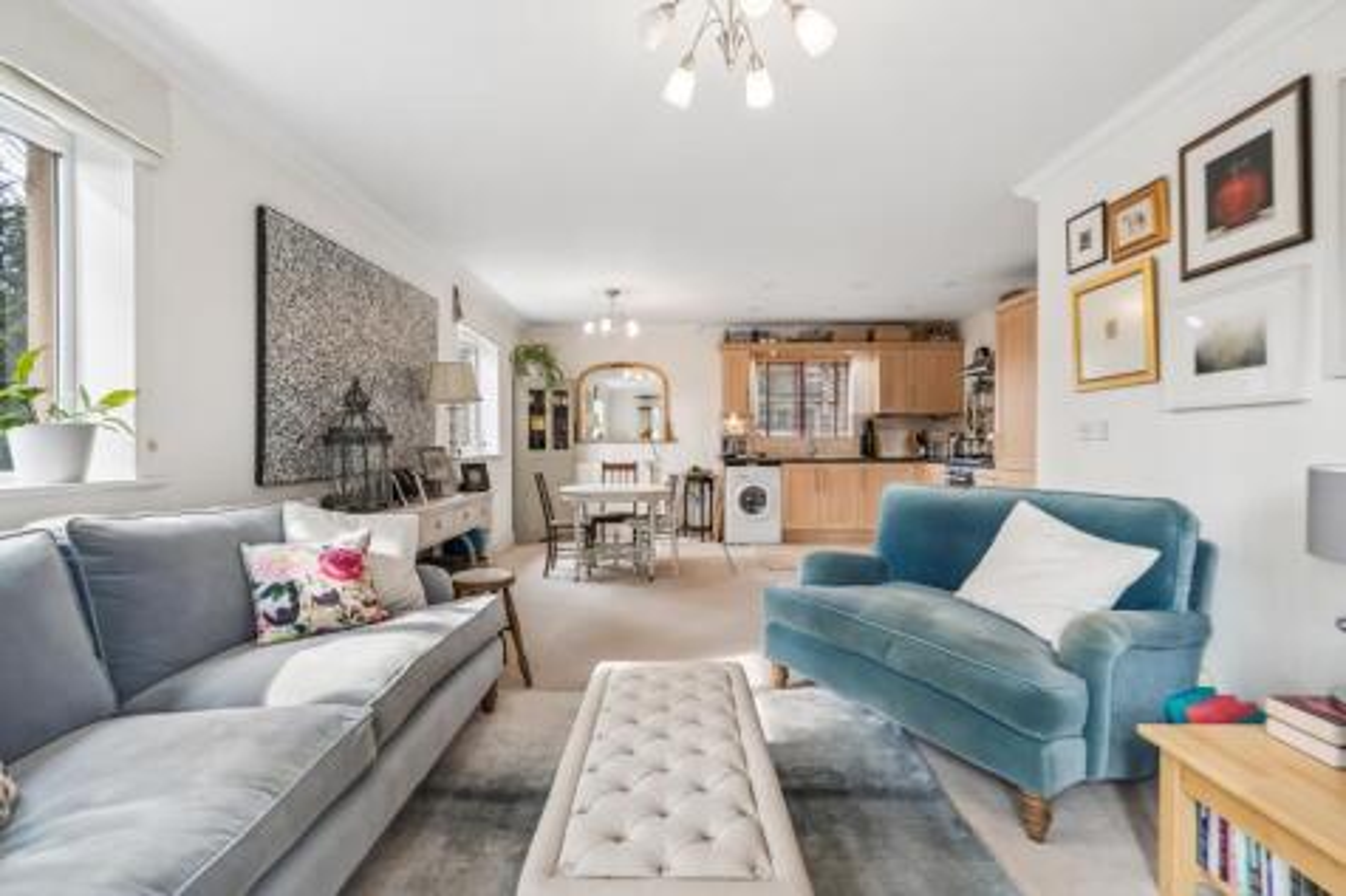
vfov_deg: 73.7
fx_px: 598
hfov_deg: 96.8
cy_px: 448
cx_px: 673
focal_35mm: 16
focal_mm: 16
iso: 320
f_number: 8
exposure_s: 1/30
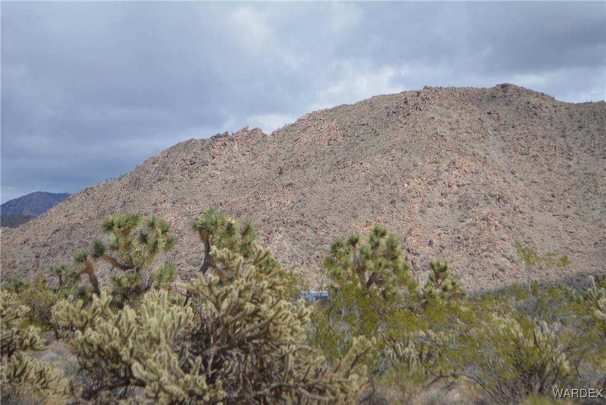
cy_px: 202
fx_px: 1389
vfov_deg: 16.6
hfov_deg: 24.6
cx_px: 303
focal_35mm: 82
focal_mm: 55
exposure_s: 1/1600
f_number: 6.3
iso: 400
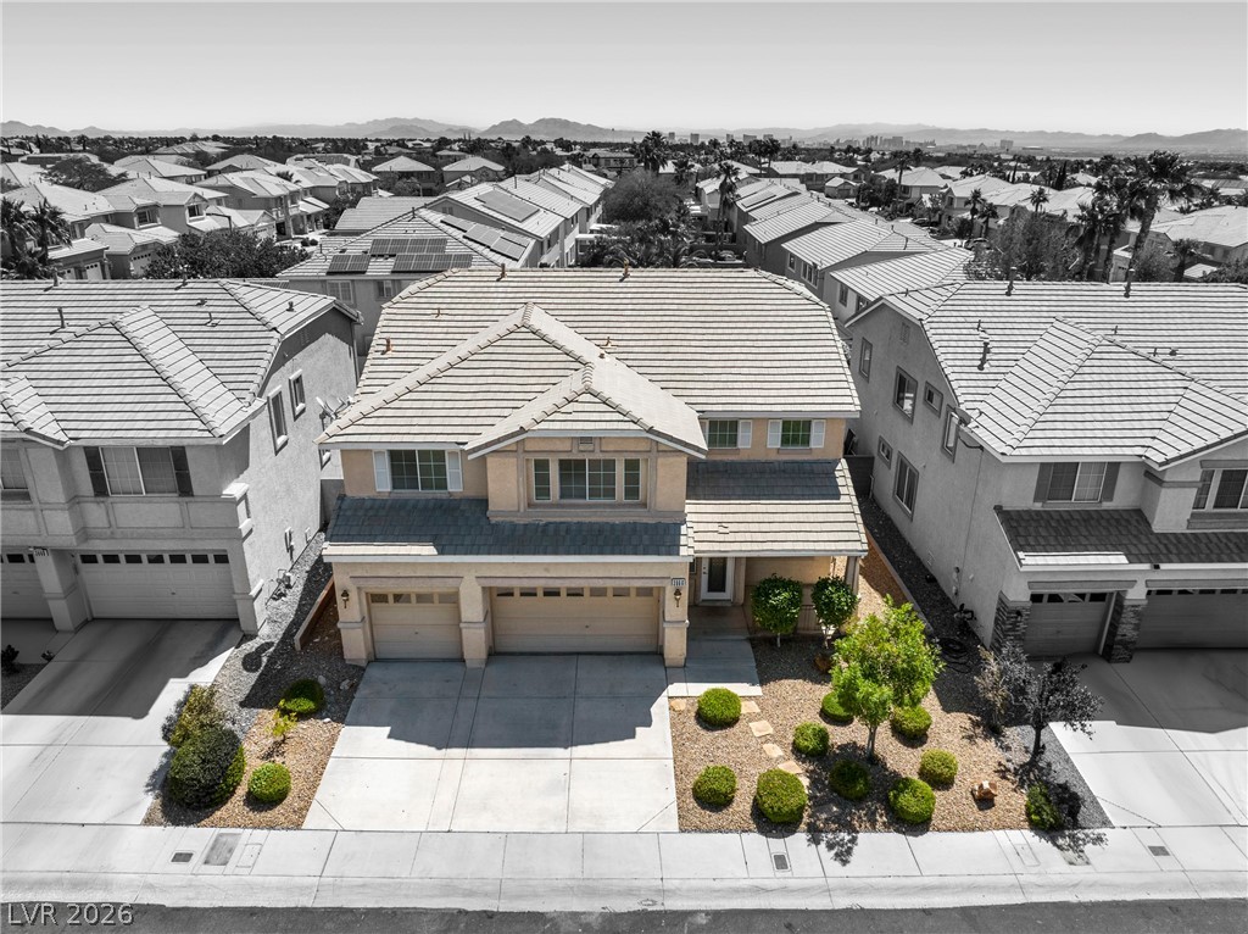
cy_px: 467
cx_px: 624
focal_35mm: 24
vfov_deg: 56.7
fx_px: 864
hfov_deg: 71.6
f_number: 2.8
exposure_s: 1/640
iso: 120
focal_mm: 12.29
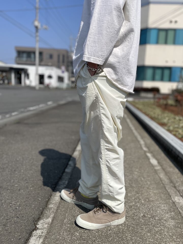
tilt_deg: -7.4
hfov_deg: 53.1
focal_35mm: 26
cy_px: 122
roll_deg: -2.7
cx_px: 92
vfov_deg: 67.3
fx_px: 183
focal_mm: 4.2
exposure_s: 1/10753
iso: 50
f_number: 1.6
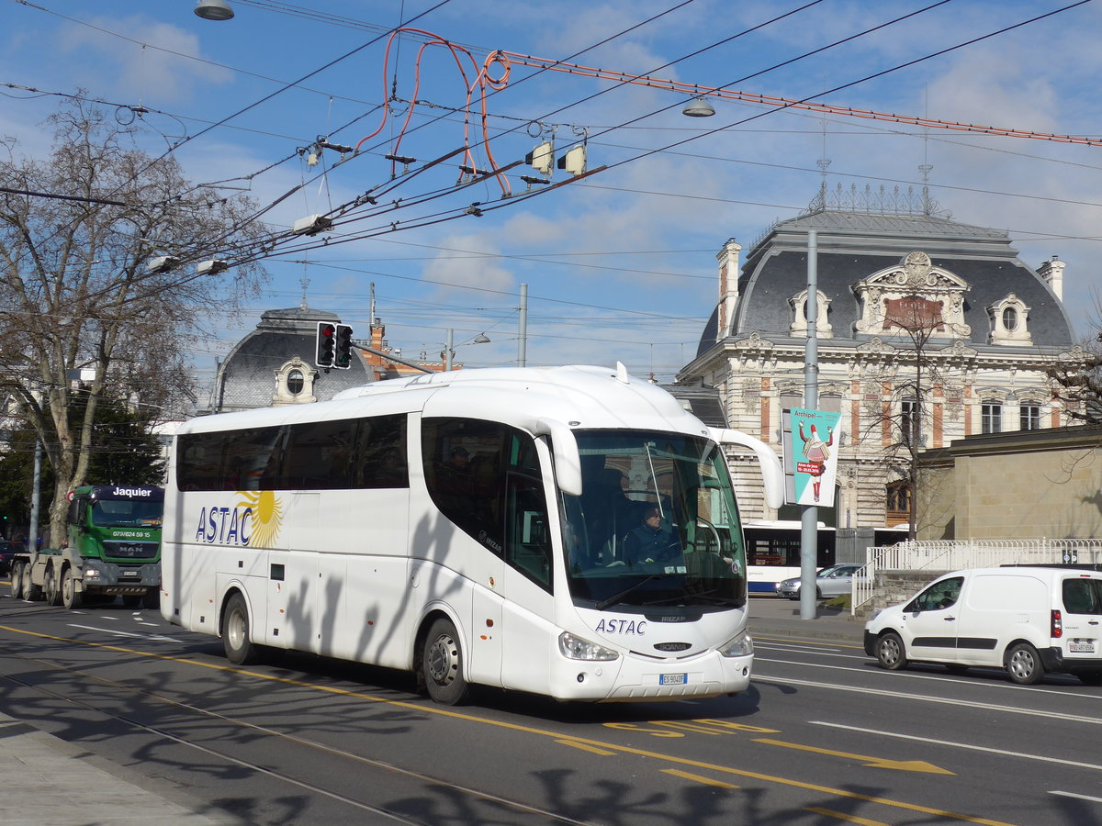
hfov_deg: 36.8
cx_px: 551
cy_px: 413
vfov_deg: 28.0
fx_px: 1655
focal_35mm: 52
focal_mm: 10.7
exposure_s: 1/2000
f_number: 3.3
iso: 80
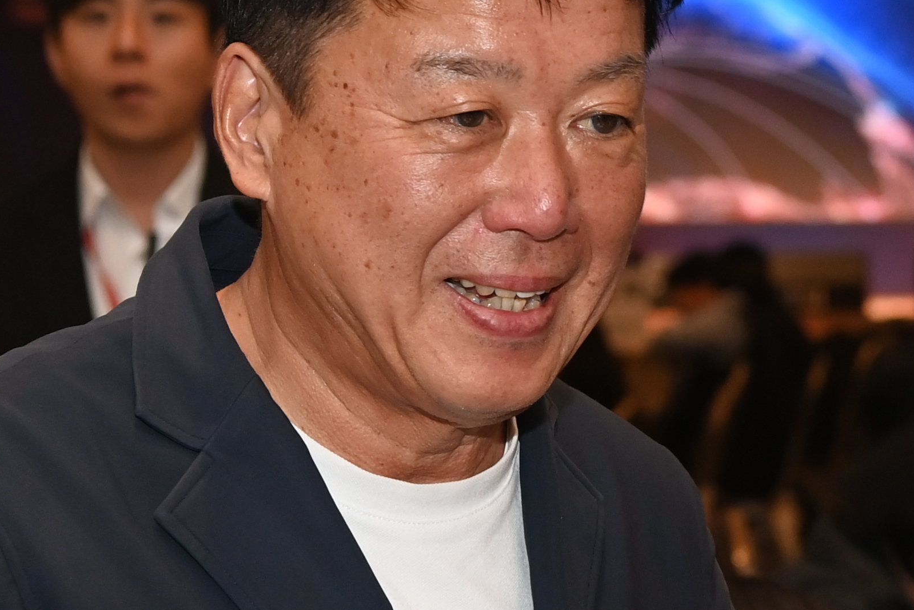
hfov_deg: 10.1
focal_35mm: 202
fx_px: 5128
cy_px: 260
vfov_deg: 6.8
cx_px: 927
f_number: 5.6
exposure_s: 1/250
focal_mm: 58
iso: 1600
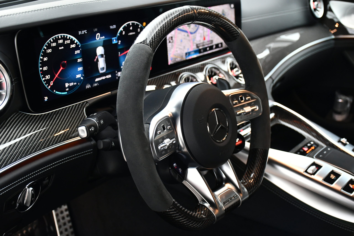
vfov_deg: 26.5
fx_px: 501
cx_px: 177
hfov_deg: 38.9
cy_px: 118
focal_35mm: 51
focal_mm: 34
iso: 2000
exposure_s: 1/40
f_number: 4.2
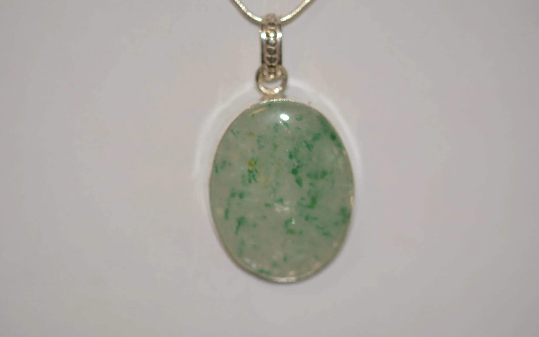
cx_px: 268
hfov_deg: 13.0
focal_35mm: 162
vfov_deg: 8.1
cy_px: 166
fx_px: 2373
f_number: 3.5
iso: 250
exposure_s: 1/60
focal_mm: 105
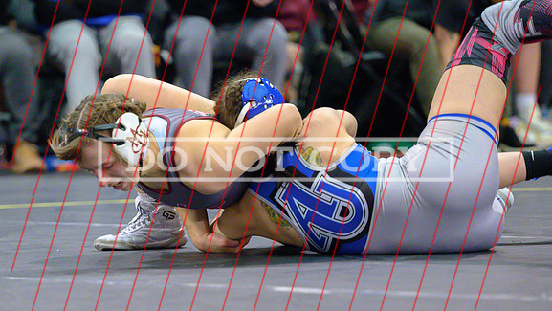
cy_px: 195
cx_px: 208
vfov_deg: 4.3
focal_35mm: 282
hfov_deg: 7.6
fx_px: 4129
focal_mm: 175
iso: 6400
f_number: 2.8
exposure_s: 1/800
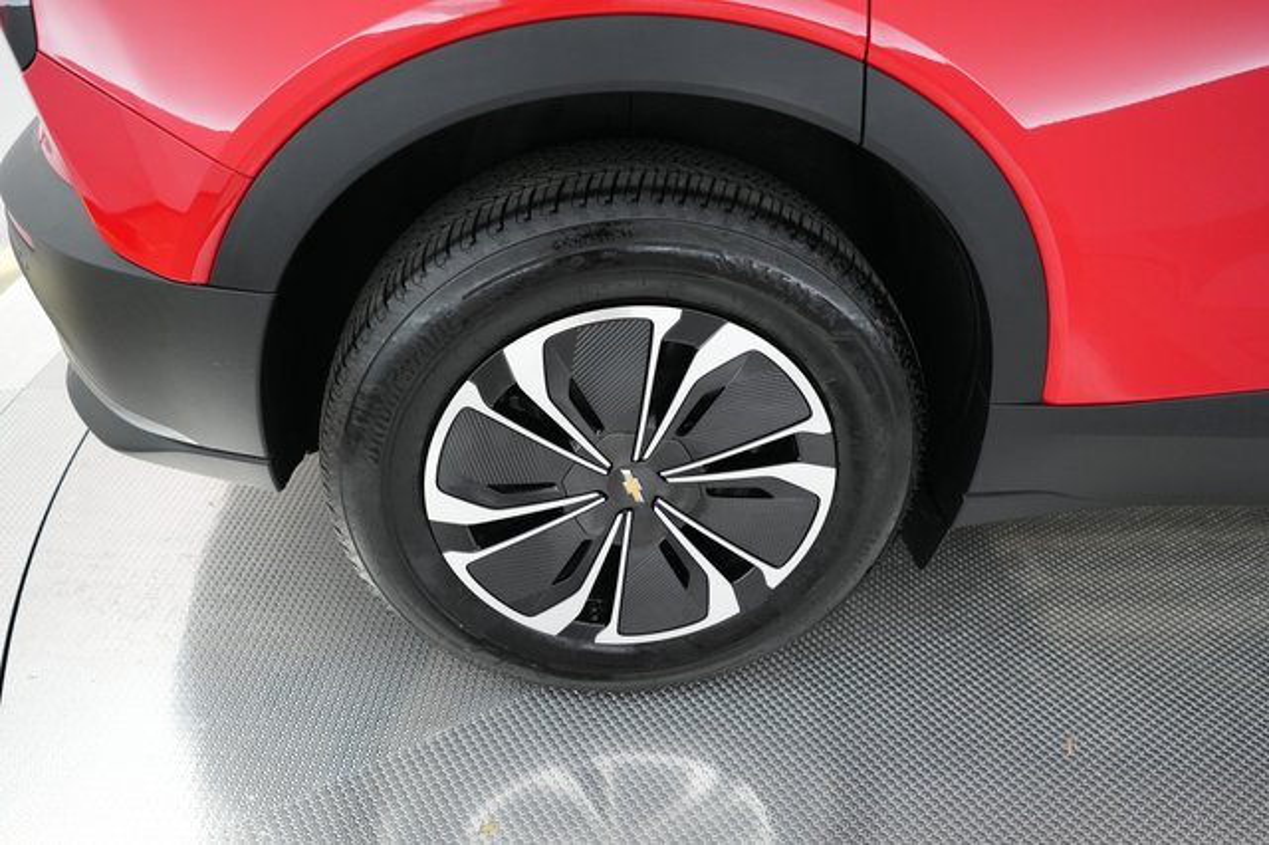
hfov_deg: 65.5
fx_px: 986
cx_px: 634
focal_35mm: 28
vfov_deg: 46.4
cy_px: 422
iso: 4000
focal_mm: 28
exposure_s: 1/250
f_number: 2.8
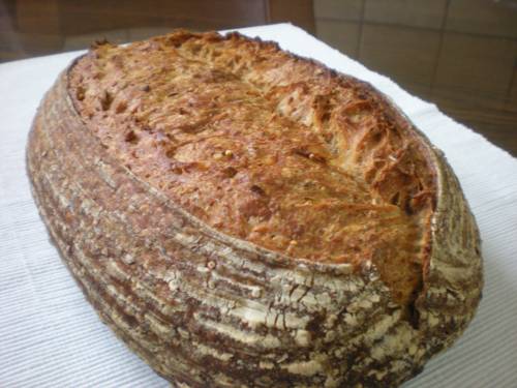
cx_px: 258
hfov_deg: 49.0
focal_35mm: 38
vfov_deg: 37.7
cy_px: 194
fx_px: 568
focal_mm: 6.3
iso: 200
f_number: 3.1
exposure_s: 1/8.4
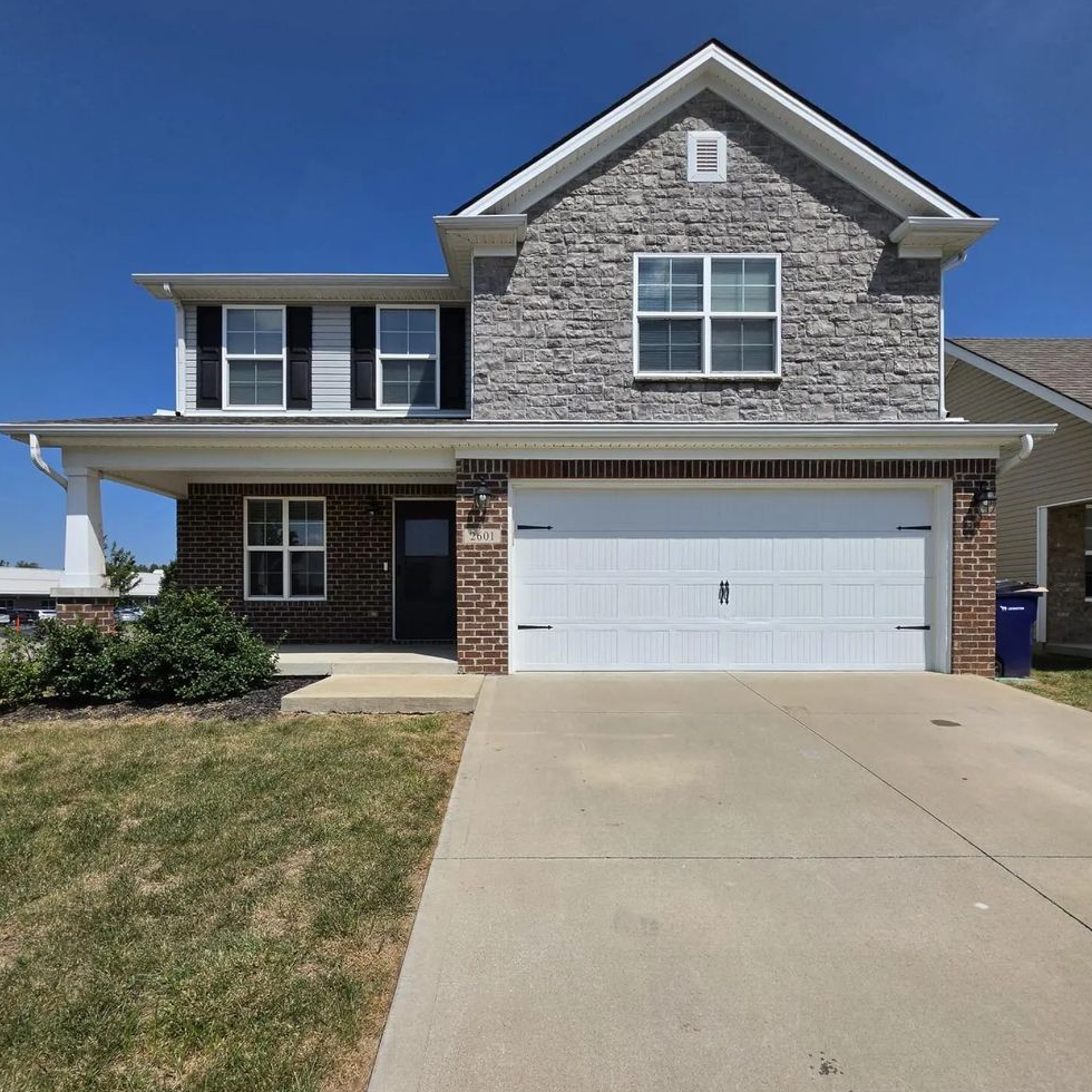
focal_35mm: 16
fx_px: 571
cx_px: 530
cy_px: 613
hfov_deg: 87.4
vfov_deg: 87.0
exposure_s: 1/3220
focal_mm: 2.2
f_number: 1.9
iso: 32
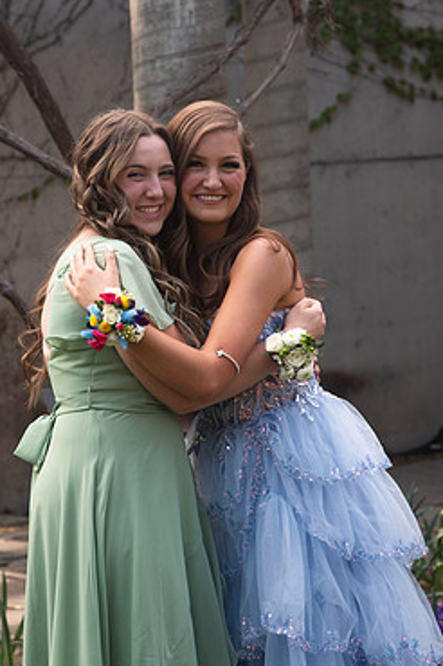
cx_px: 191
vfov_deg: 18.3
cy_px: 293
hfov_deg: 12.2
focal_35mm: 112
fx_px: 2071
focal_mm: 92
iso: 250
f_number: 5.6
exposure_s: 1/125
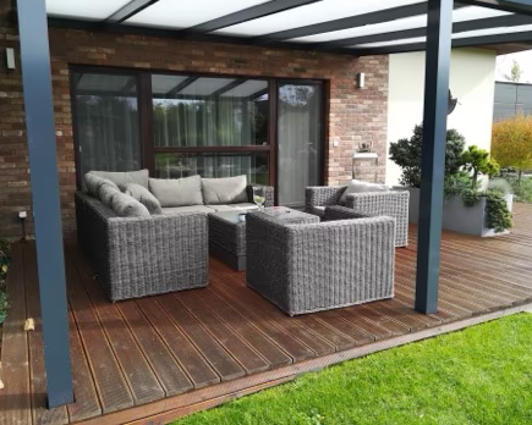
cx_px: 260
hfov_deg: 62.2
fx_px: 441
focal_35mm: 28
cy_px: 206
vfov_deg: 51.5
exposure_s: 1/184
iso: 50
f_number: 2.2
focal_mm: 3.83
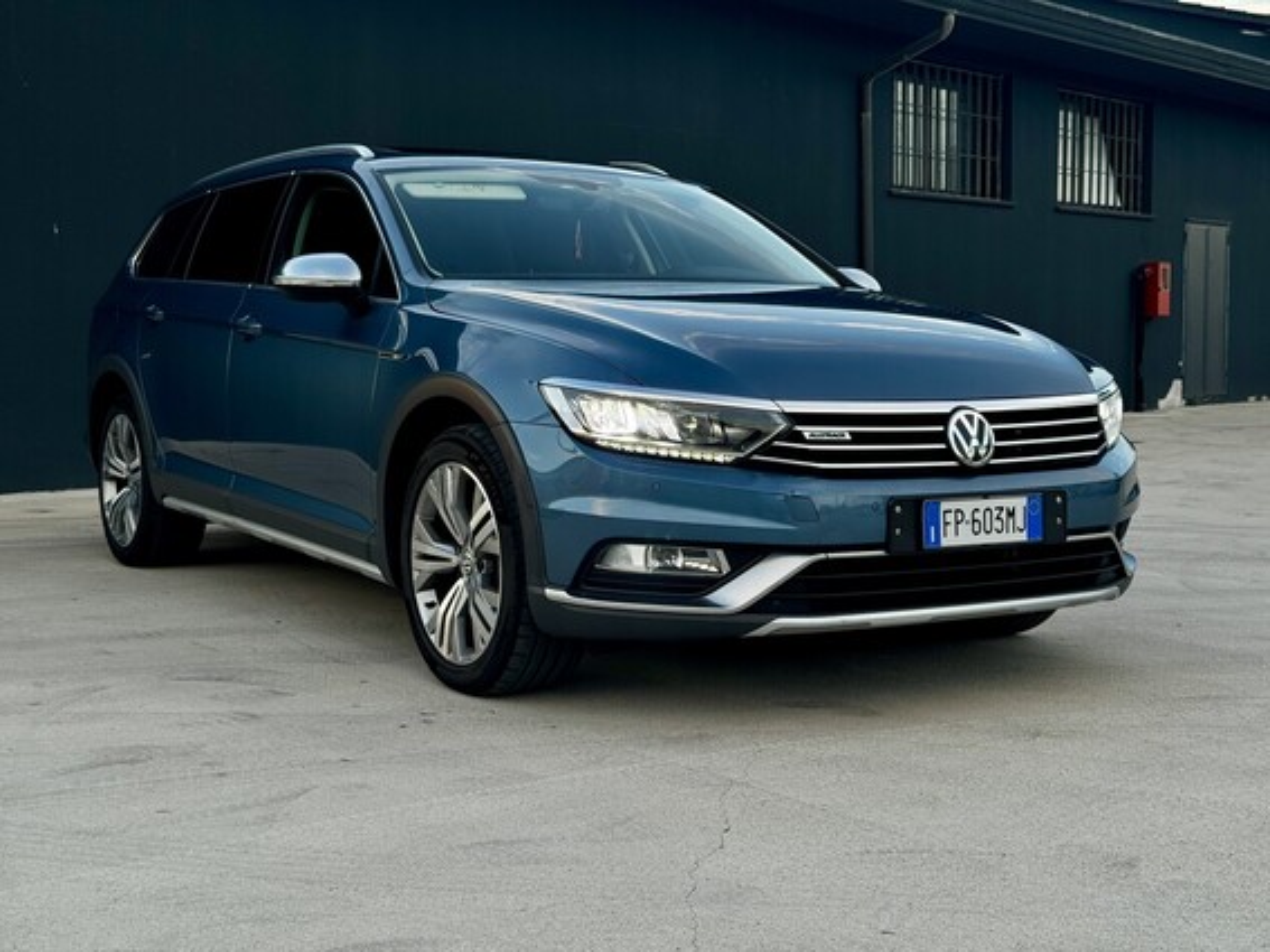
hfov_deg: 39.7
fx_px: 1761
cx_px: 635
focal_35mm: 48
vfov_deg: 30.3
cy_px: 476
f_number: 1.78
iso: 64
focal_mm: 6.76
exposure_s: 1/246
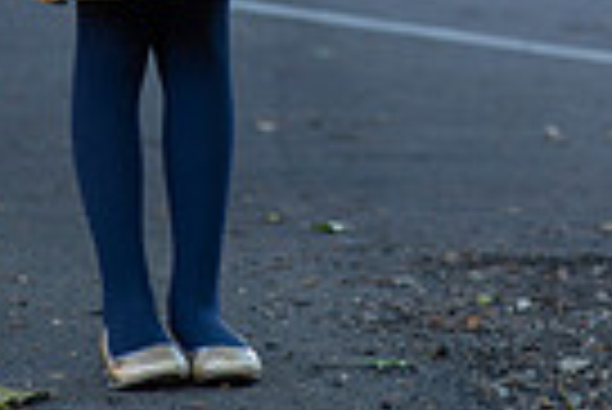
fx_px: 4782
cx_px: 176
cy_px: -437
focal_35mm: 281
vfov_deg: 4.8
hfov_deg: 7.3
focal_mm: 85
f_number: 4.5
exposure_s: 1/250
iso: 800
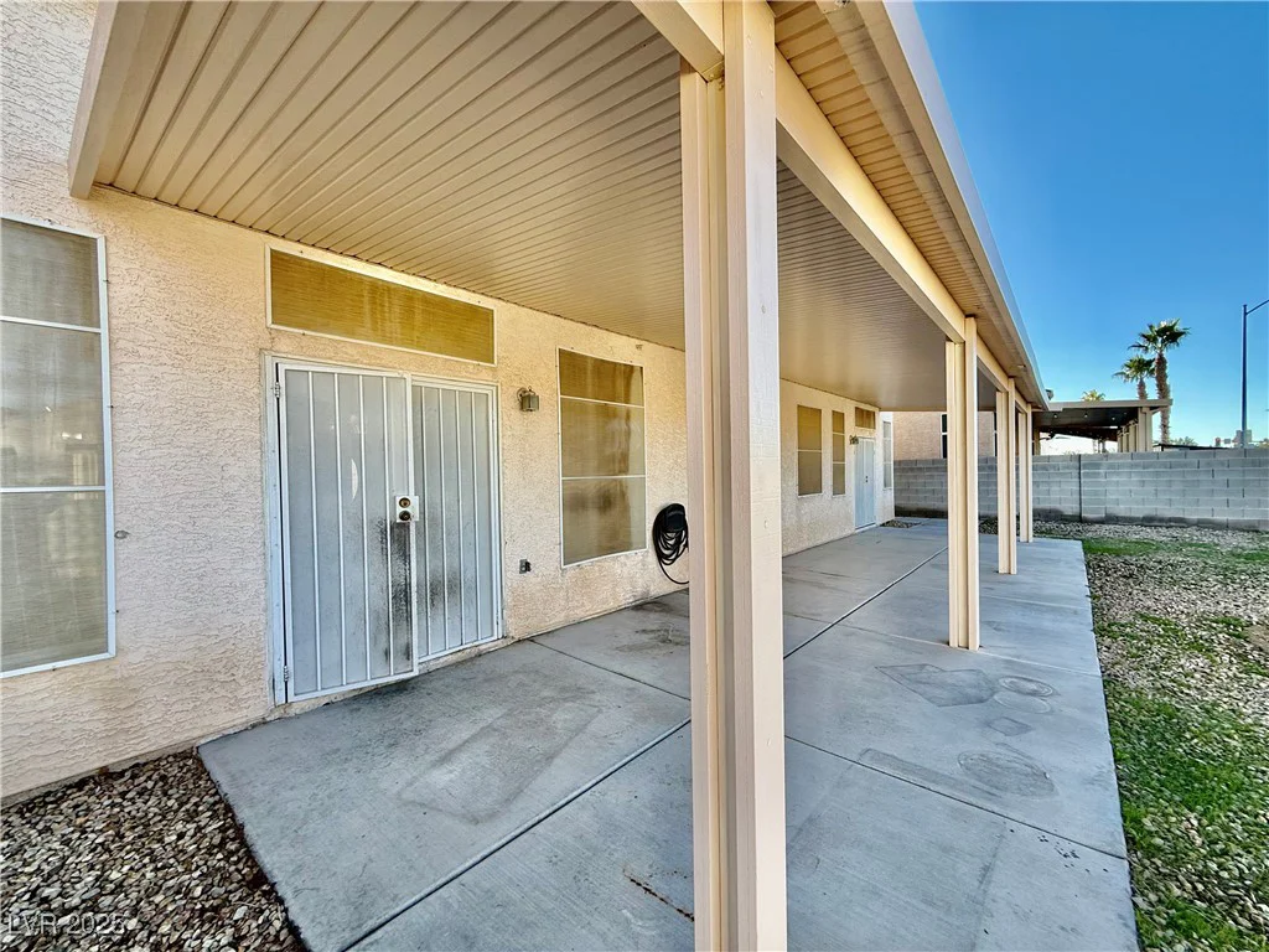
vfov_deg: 85.7
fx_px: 513
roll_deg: +1.4
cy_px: 476
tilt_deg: +0.0
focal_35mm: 14
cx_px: 634
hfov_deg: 102.1
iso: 50
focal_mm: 2.22
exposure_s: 1/455
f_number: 2.2
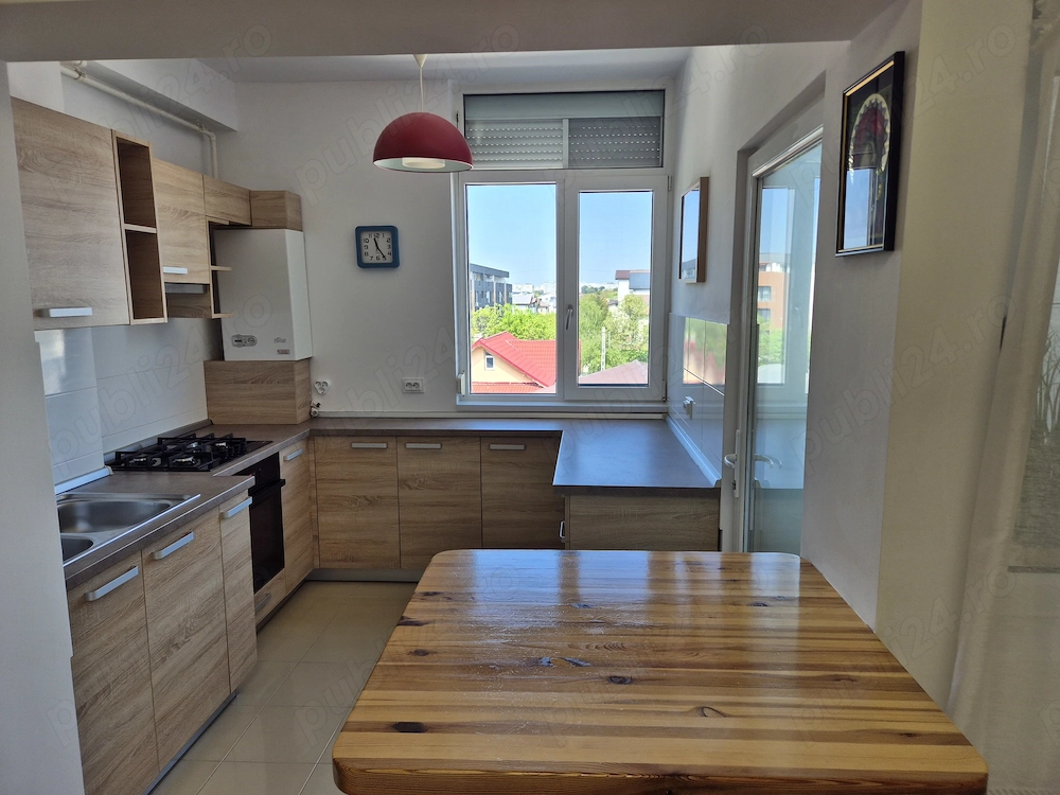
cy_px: 398
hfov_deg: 73.9
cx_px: 530
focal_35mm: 23
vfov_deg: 58.9
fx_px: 704
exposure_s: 1/257
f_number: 1.8
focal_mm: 5.4
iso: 25
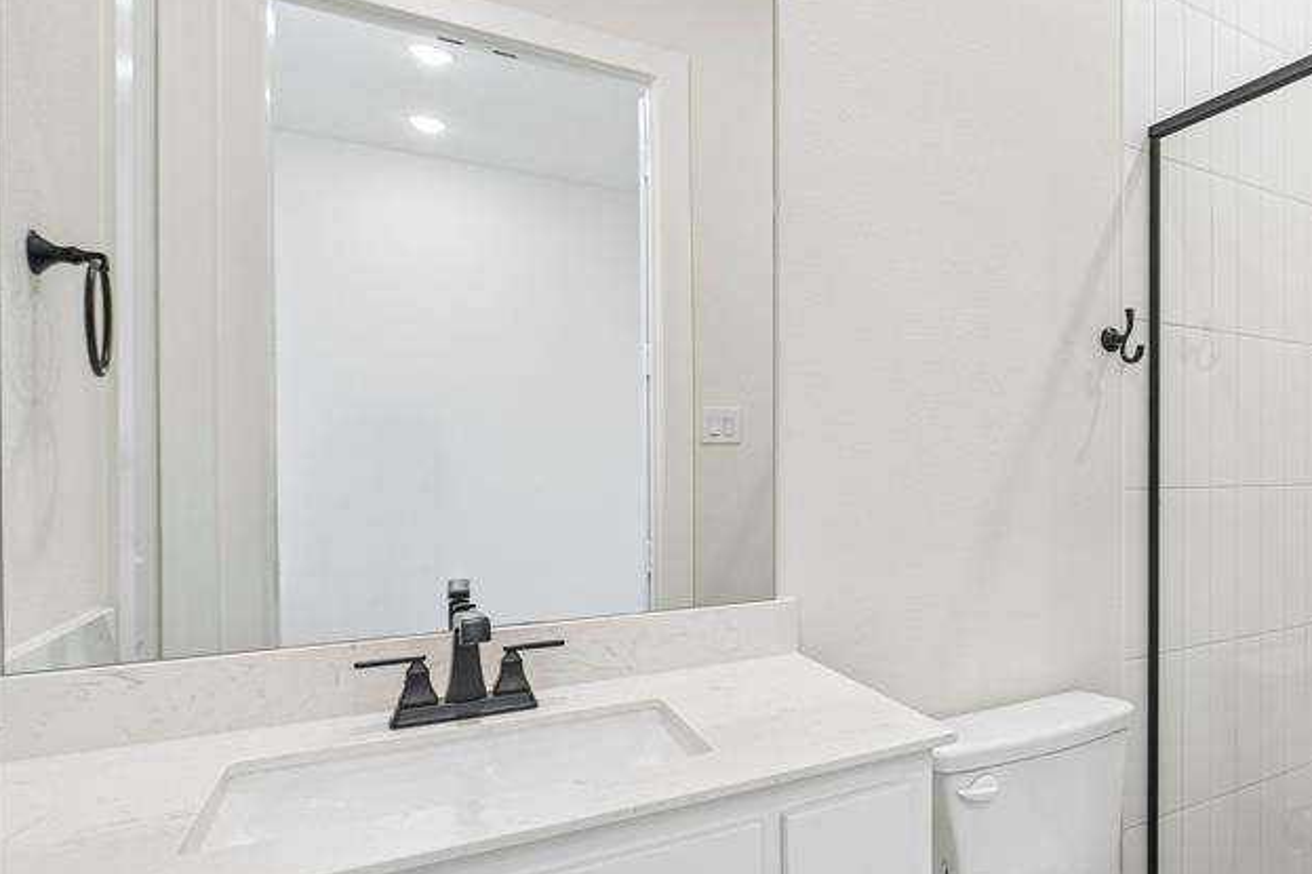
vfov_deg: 55.0
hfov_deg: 67.9
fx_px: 838
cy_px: 470
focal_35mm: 23
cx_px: 1074
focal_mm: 14
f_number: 8
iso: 400
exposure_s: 1/20
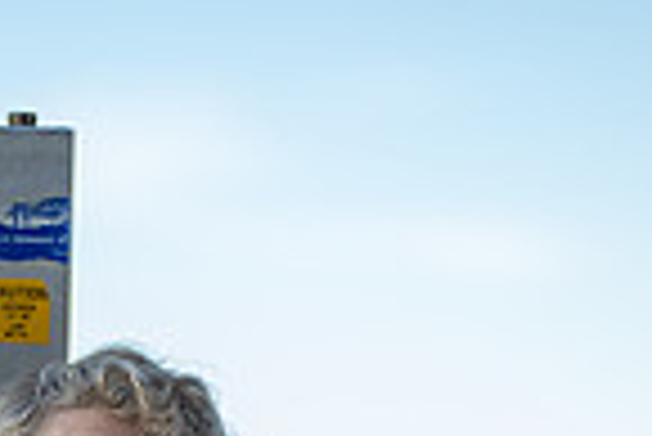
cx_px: 135
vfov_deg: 5.1
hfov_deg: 7.8
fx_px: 4786
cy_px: 975
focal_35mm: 264
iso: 125
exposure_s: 1/2000
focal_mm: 85
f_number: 1.2
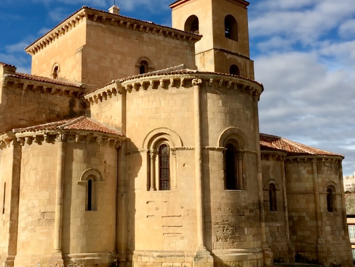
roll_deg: +0.8
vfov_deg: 35.8
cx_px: 169
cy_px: 108
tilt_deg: +12.5
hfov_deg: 46.8
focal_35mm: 40
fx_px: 410
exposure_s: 1/2747
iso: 25
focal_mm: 4.15
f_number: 2.2
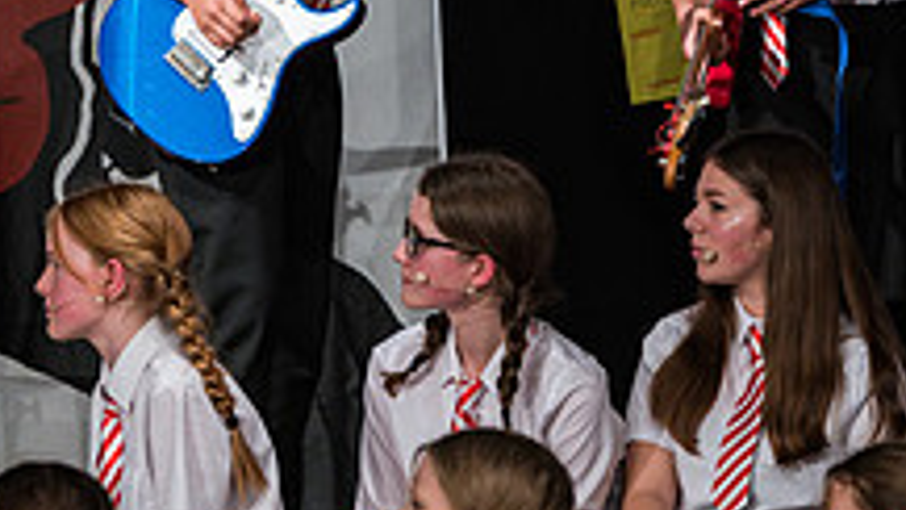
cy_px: -61
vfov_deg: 2.9
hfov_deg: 5.1
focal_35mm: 420
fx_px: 10089
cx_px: 747
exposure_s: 1/160
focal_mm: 150
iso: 1250
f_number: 4
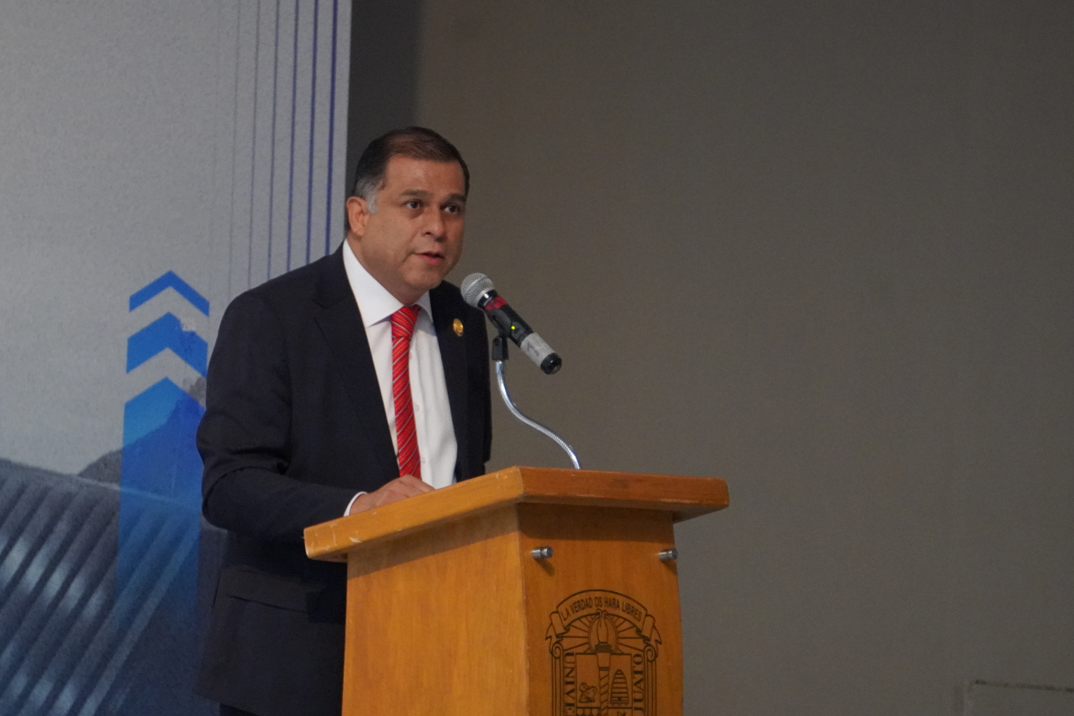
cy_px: 413
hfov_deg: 5.6
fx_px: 10947
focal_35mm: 367
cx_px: 434
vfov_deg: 3.7
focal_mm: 202
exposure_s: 1/25
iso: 6400
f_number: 6.3
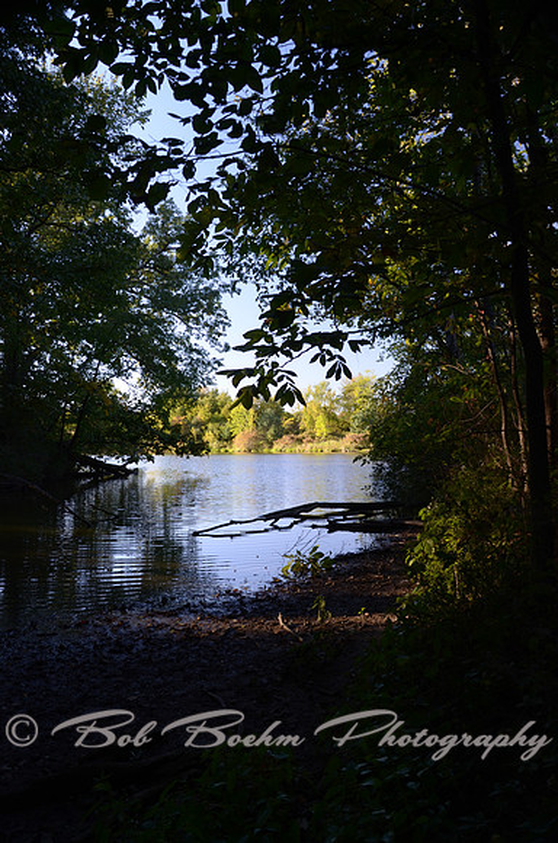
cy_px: 422
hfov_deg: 47.7
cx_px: 279
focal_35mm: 27
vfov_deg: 67.5
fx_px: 631
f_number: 7.1
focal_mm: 18
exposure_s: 1/60
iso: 250
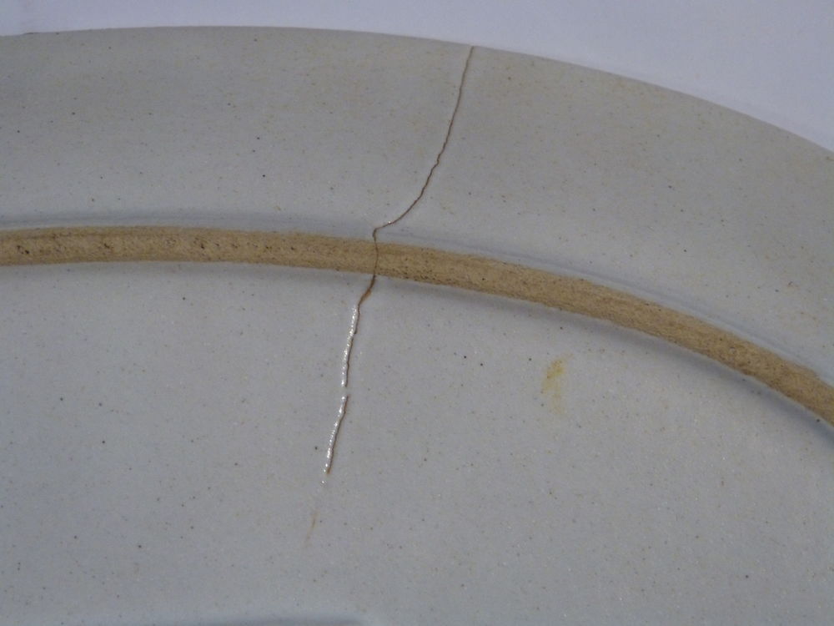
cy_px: 313
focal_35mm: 99
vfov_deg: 14.9
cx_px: 417
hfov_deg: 19.8
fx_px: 2385
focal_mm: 17.9
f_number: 3.5
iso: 400
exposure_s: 1/20
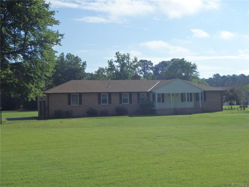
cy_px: 94
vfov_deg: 31.5
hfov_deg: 41.2
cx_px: 124
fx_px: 331
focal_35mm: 46
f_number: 14
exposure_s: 1/160
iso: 125
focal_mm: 8.3
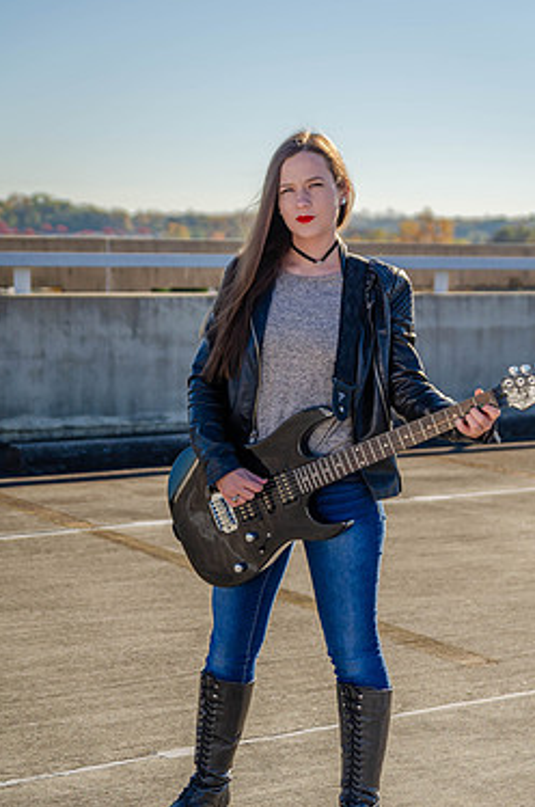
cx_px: 304
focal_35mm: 83
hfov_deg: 16.4
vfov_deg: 24.5
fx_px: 1857
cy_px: 470
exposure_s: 1/2000
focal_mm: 46
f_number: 2.8
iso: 100
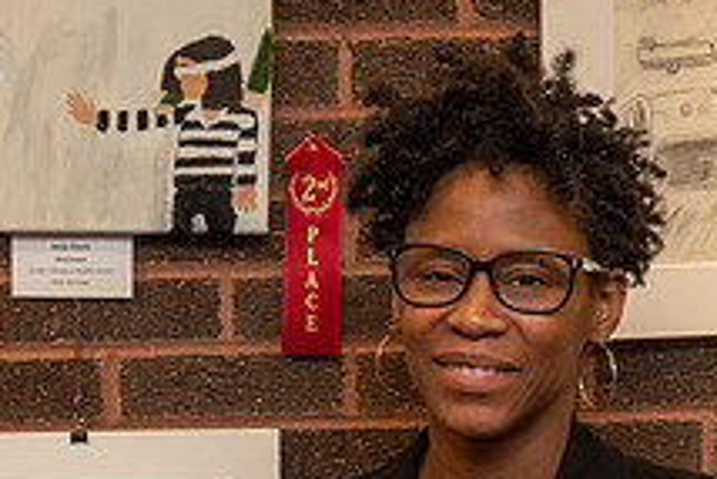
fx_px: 2272
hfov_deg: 17.8
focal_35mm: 114
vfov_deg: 11.8
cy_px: 548
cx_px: 168
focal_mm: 42
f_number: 5
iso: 1000
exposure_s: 1/100
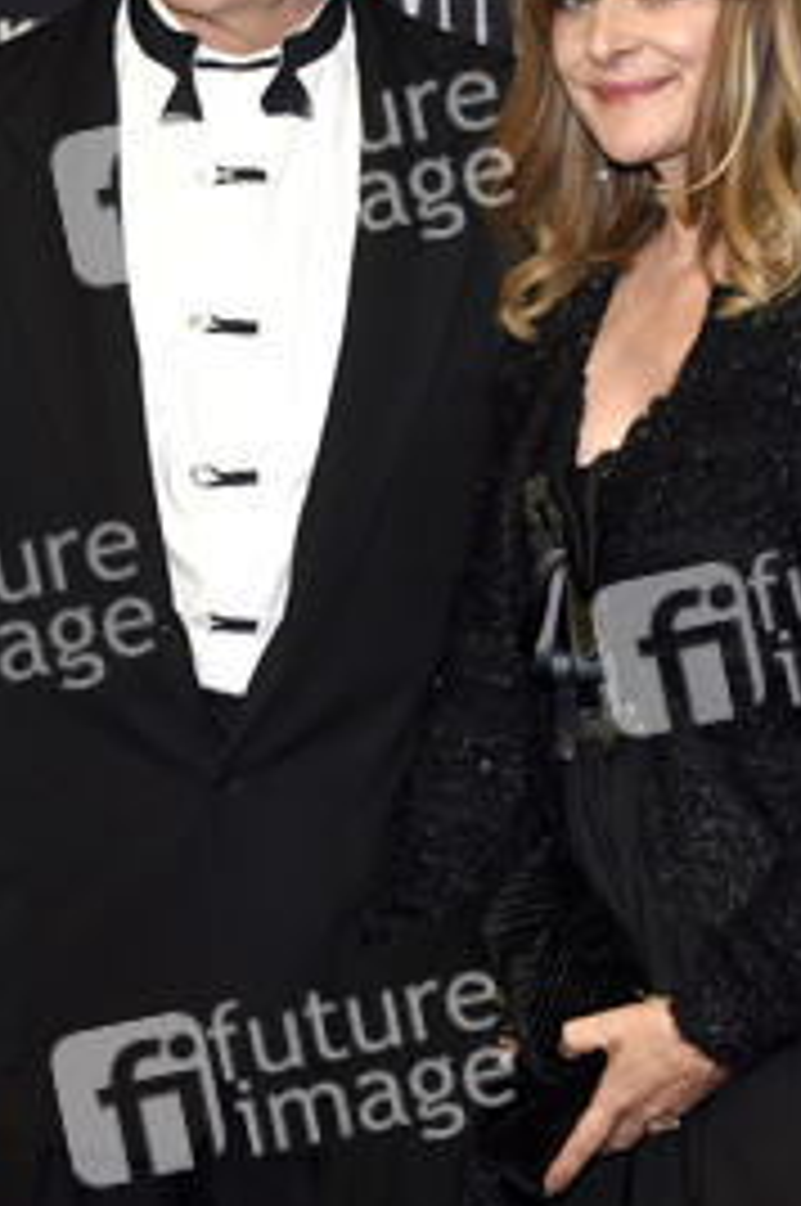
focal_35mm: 157
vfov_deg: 13.1
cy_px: 405
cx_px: 414
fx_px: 5253
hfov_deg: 8.7
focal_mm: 70
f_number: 3.5
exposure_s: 1/640
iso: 640
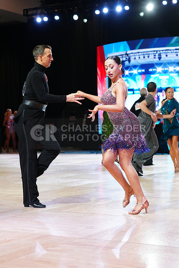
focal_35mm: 75
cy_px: 134
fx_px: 559
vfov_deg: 27.0
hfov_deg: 18.2
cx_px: 90
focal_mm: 75
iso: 2500
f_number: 4
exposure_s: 1/250
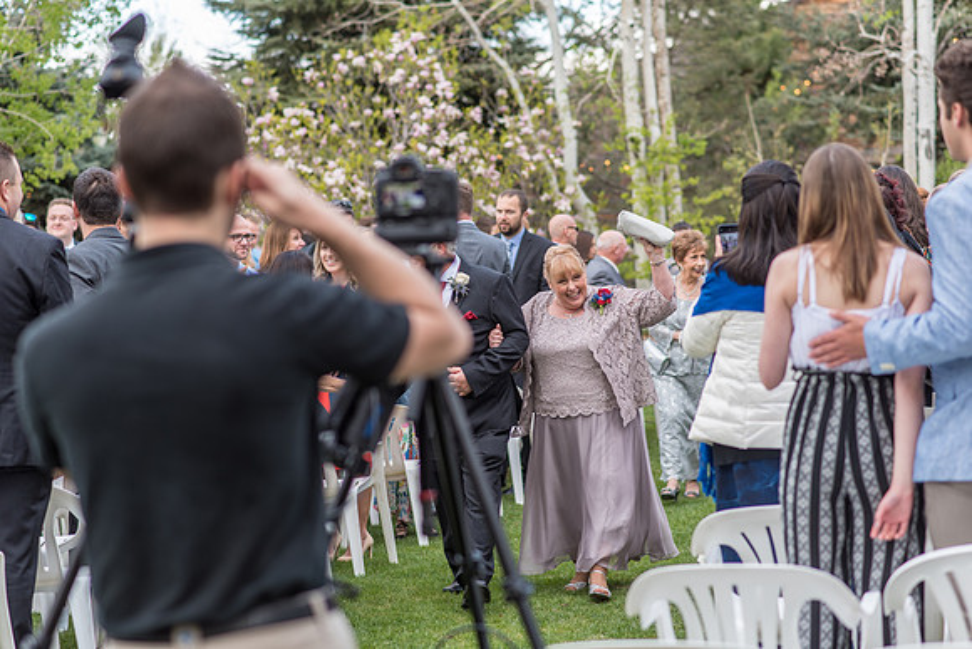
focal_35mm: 85
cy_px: 324
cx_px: 486
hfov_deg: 23.9
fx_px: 2295
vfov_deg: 16.1
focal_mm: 85
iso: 100
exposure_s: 1/250
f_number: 2.8
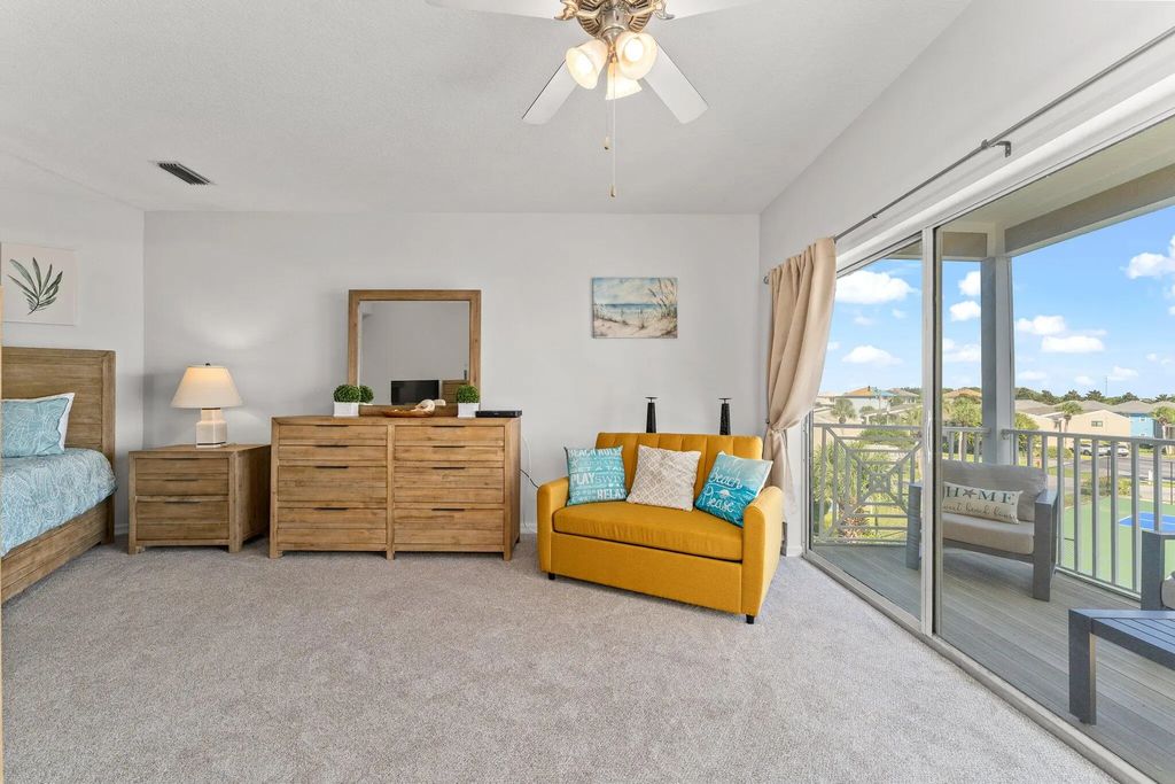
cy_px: 392
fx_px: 457
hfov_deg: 104.2
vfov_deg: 81.2
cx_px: 588
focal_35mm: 14
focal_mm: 14
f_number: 8
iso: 400
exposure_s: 1/6
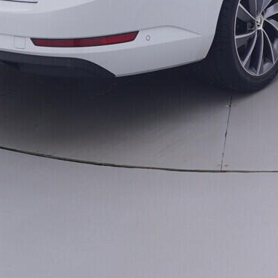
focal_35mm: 75
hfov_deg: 22.8
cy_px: 18
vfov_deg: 22.5
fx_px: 678
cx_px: 226
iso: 200
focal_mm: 15
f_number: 5
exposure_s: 1/80
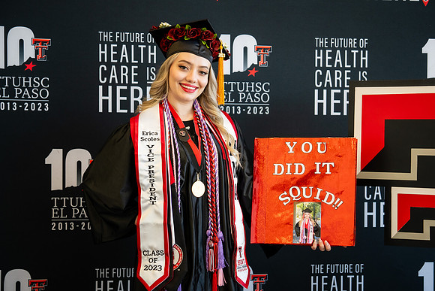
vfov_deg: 15.0
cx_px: 225
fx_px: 1100
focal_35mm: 91
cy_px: 155
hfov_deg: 22.4
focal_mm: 70
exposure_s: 1/125
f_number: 2.8
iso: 400
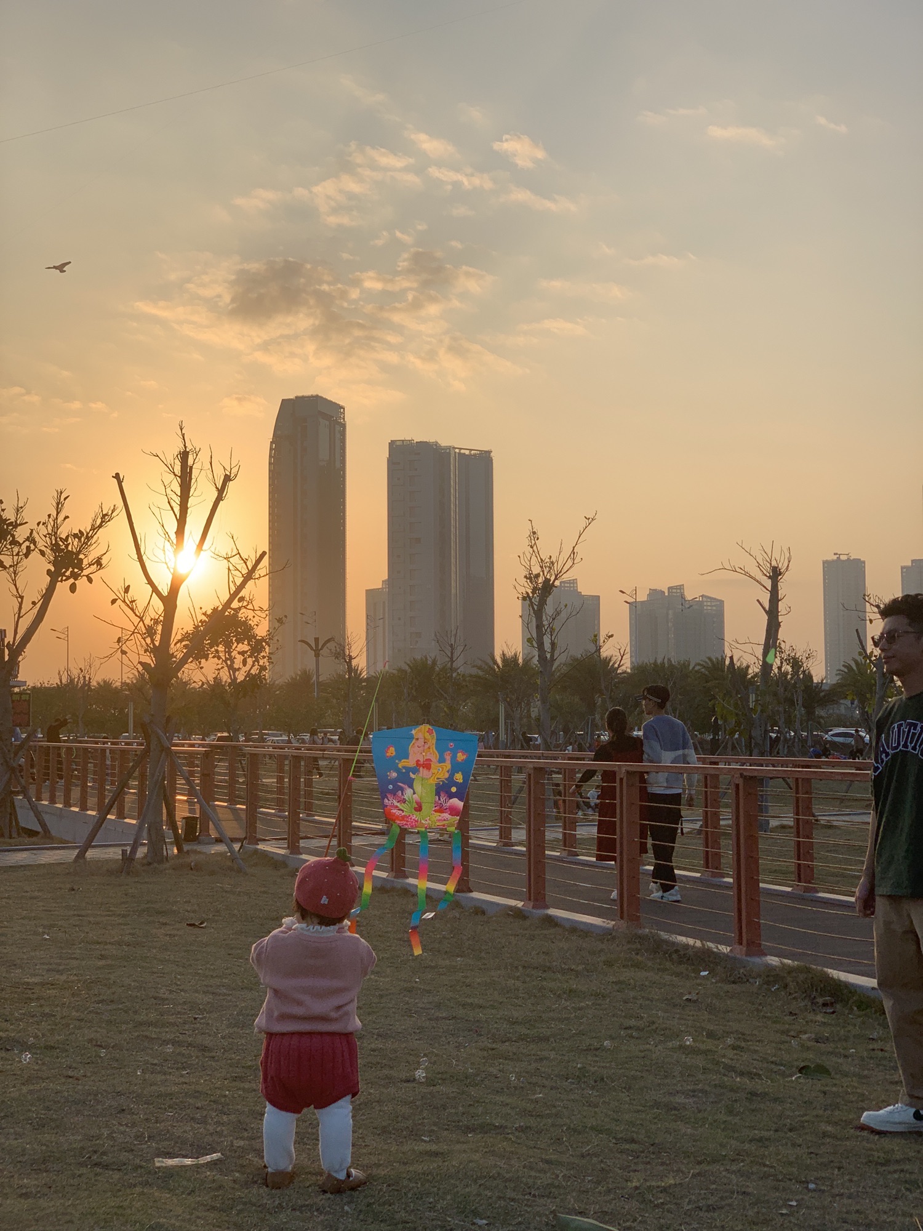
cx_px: 462
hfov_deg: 28.0
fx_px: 1849
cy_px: 616
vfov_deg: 36.8
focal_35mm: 52
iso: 16
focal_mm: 6
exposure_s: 1/1142
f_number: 2.4
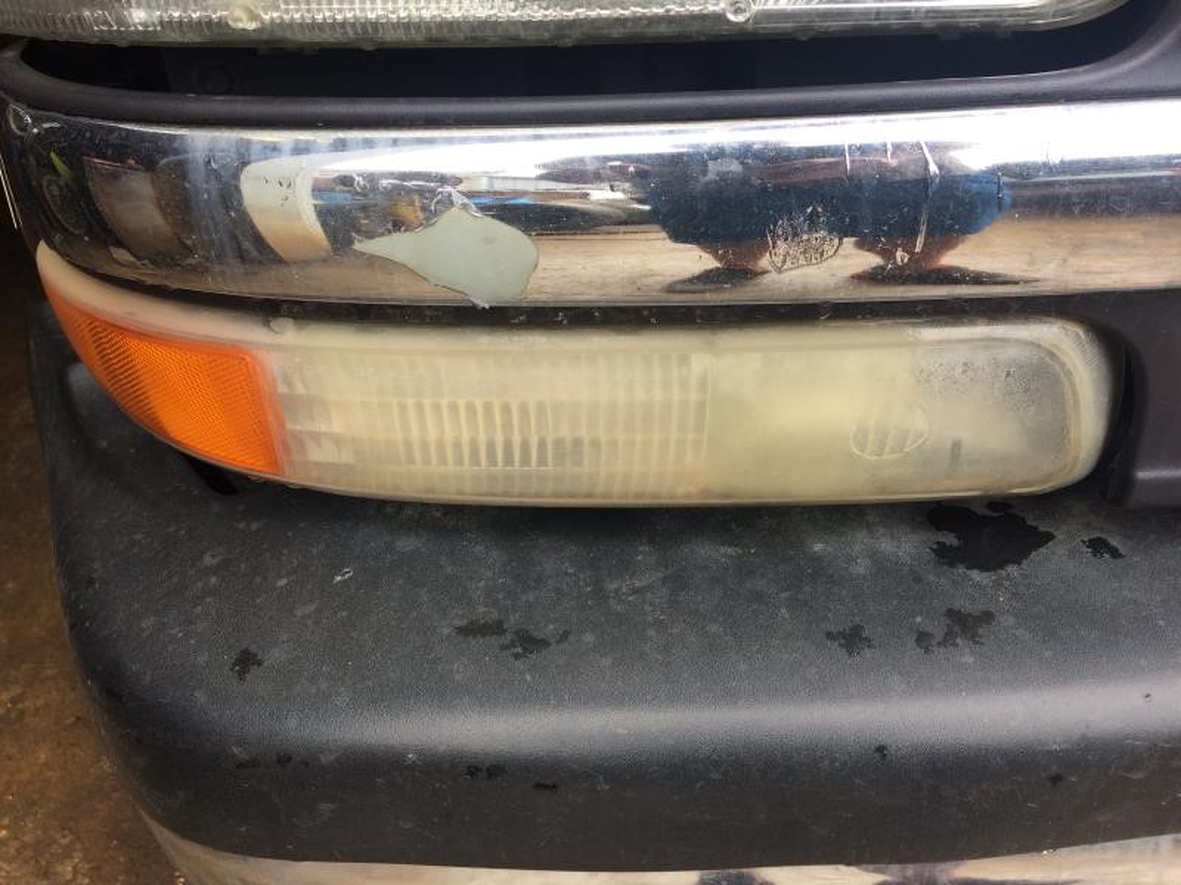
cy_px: 442
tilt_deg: -28.7
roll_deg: +2.2
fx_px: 989
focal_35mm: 29
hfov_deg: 61.7
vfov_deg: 48.2
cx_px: 590
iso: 32
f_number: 2.2
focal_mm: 4.15
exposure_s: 1/334
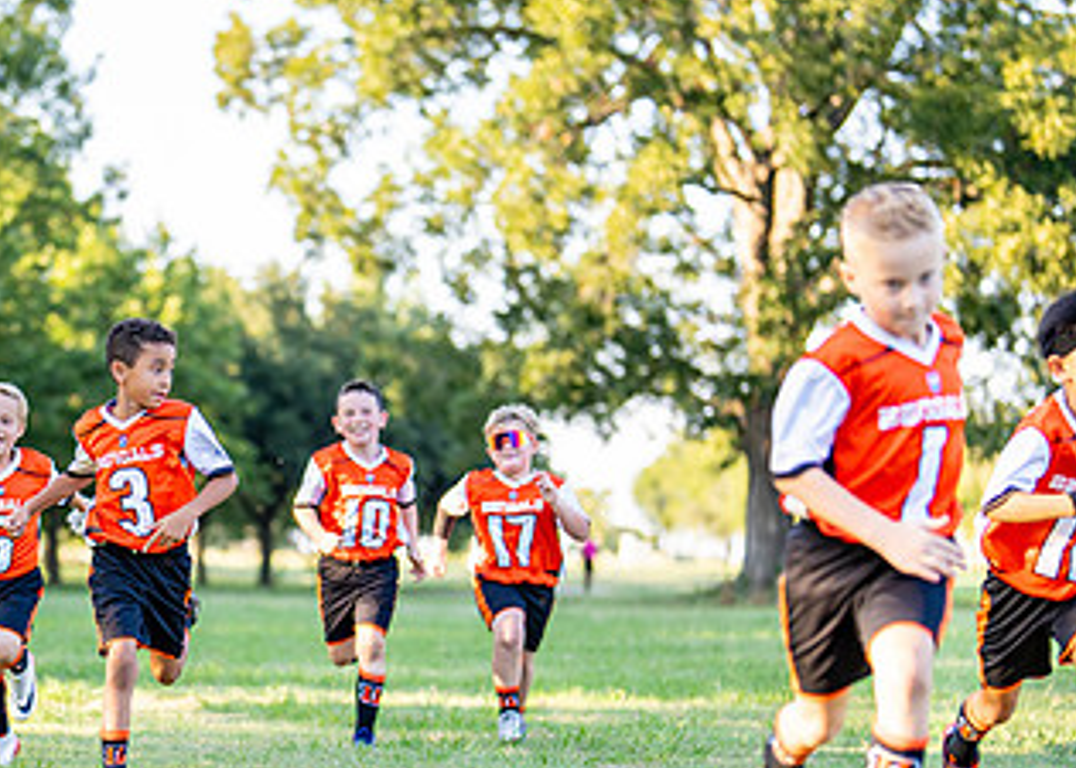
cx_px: 195
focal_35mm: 114
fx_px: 3484
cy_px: 545
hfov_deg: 17.4
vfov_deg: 12.6
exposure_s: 1/1250
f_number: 1.2
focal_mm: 50
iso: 160
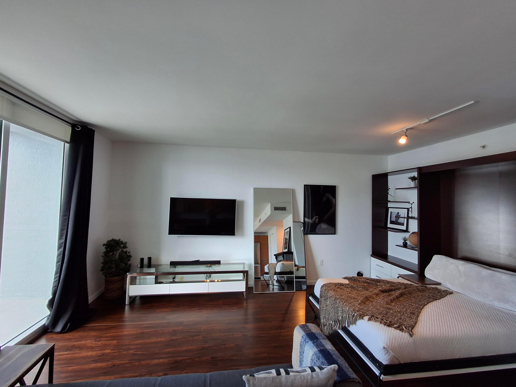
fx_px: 239
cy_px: 194
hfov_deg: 94.5
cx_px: 258
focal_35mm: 16
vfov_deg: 78.1
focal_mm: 1.64
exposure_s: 1/40
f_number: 2.2
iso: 40
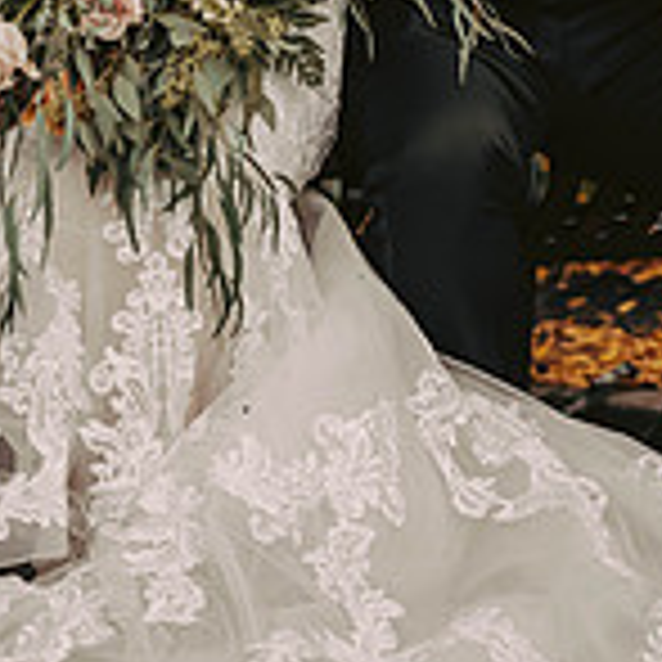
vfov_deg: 5.6
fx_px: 6772
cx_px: 360
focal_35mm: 313
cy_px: -149
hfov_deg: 5.6
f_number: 3.2
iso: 1250
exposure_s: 1/2000
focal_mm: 120
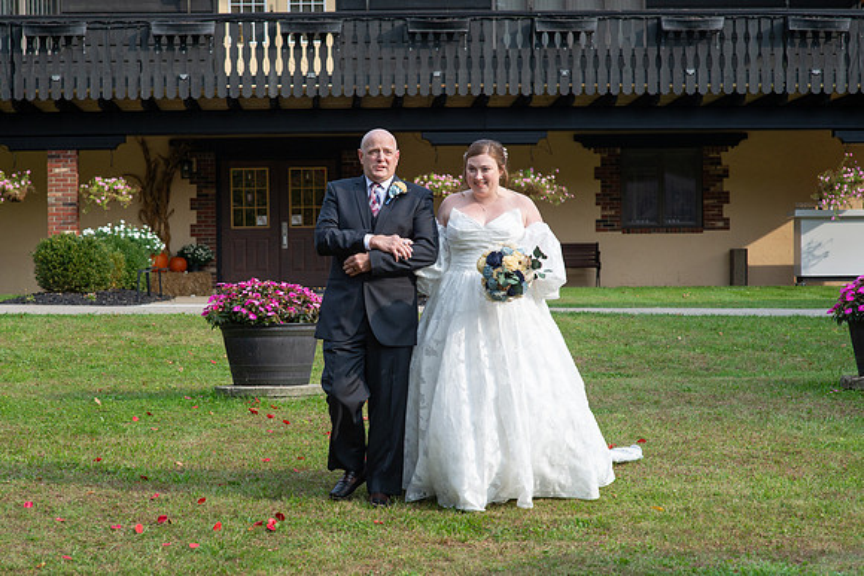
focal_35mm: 95
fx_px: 2280
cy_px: 308
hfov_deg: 21.5
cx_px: 388
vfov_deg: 14.4
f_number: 6.3
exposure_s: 1/1250
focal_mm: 85
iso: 640
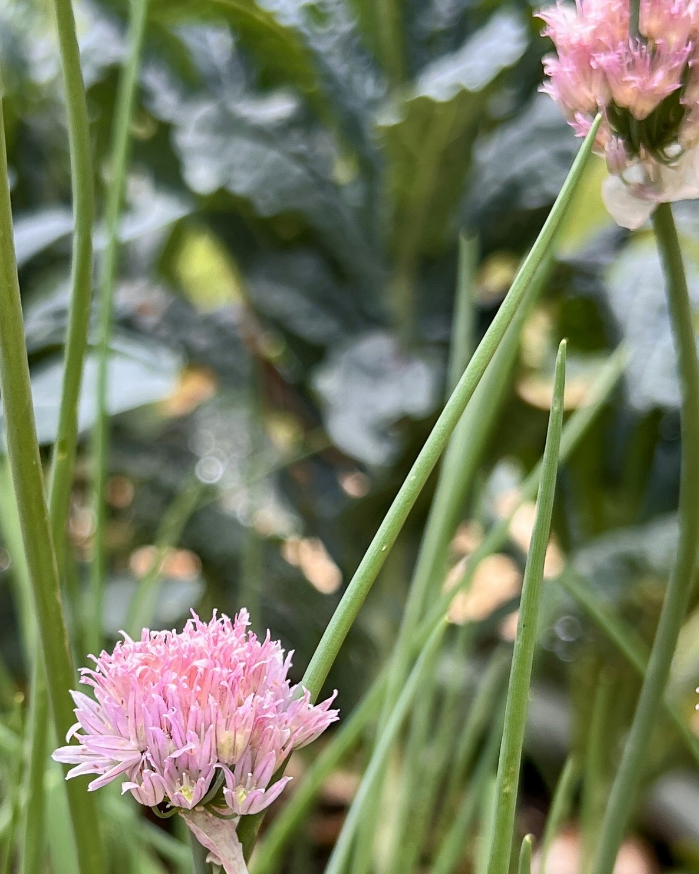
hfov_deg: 21.9
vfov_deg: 27.2
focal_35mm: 69
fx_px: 1785
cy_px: 641
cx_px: 163
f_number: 1.5
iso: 50
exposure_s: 1/536
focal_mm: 5.7
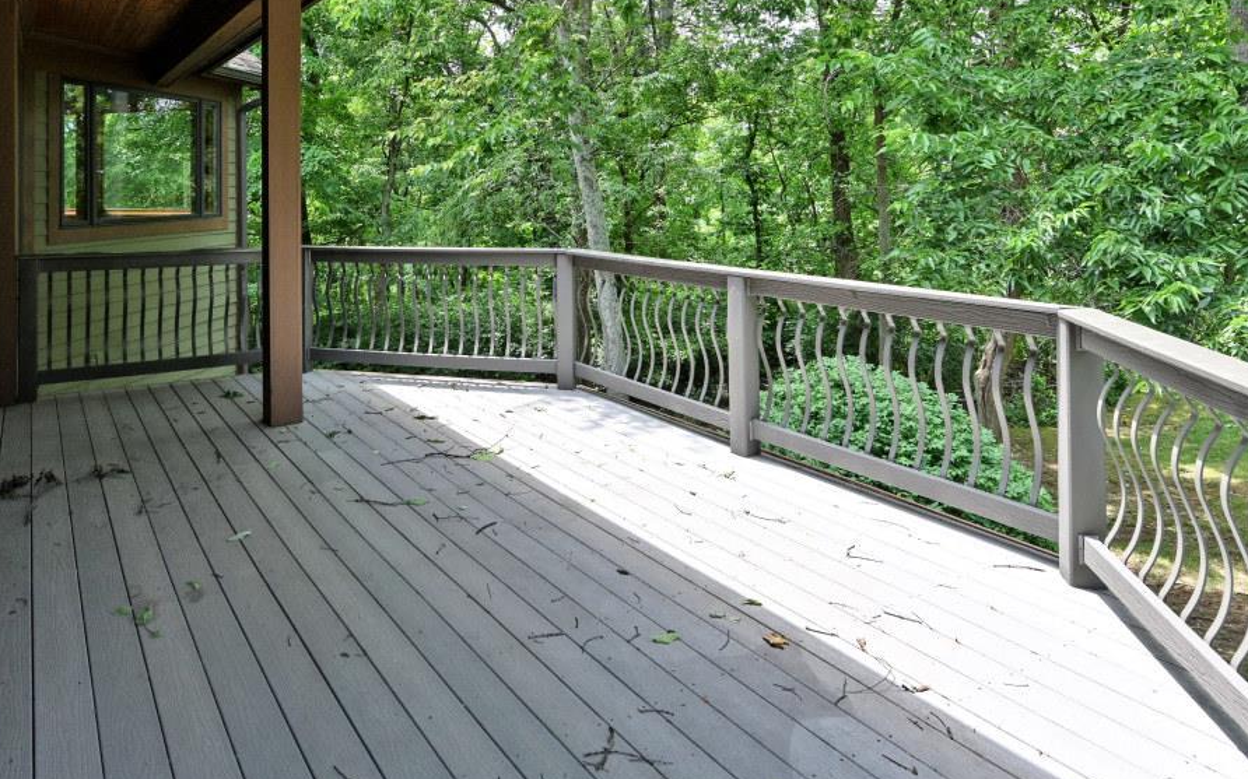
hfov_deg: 73.9
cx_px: 490
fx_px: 816
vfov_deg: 48.6
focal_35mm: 24
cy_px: 175
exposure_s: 1/250
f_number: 5.6
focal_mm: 14
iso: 200
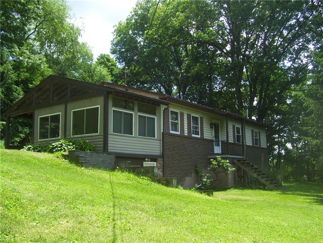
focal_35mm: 36
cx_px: 162
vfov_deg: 39.7
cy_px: 122
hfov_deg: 51.3
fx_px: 336
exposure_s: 1/400
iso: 80
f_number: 2.7
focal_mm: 6
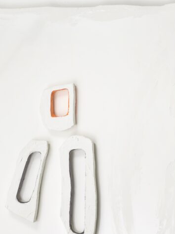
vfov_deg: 15.4
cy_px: 154
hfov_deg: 11.6
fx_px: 864
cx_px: 59
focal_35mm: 128
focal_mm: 80
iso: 100
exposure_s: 1/500
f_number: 27
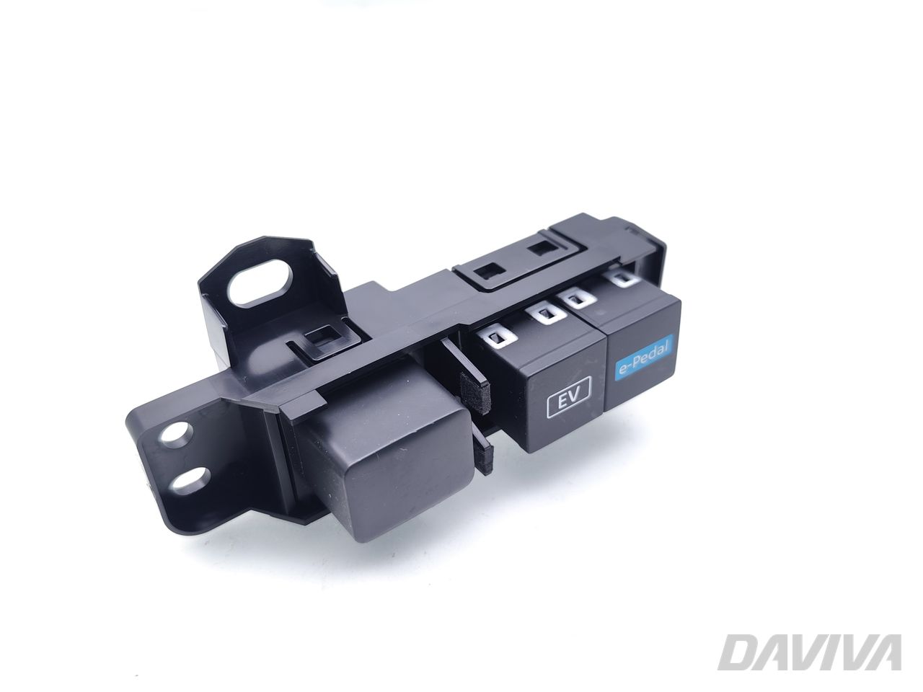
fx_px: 800
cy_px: 346
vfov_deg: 46.8
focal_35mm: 30
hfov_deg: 60.0
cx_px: 462
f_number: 1.65
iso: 125
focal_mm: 6.19
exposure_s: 1/100
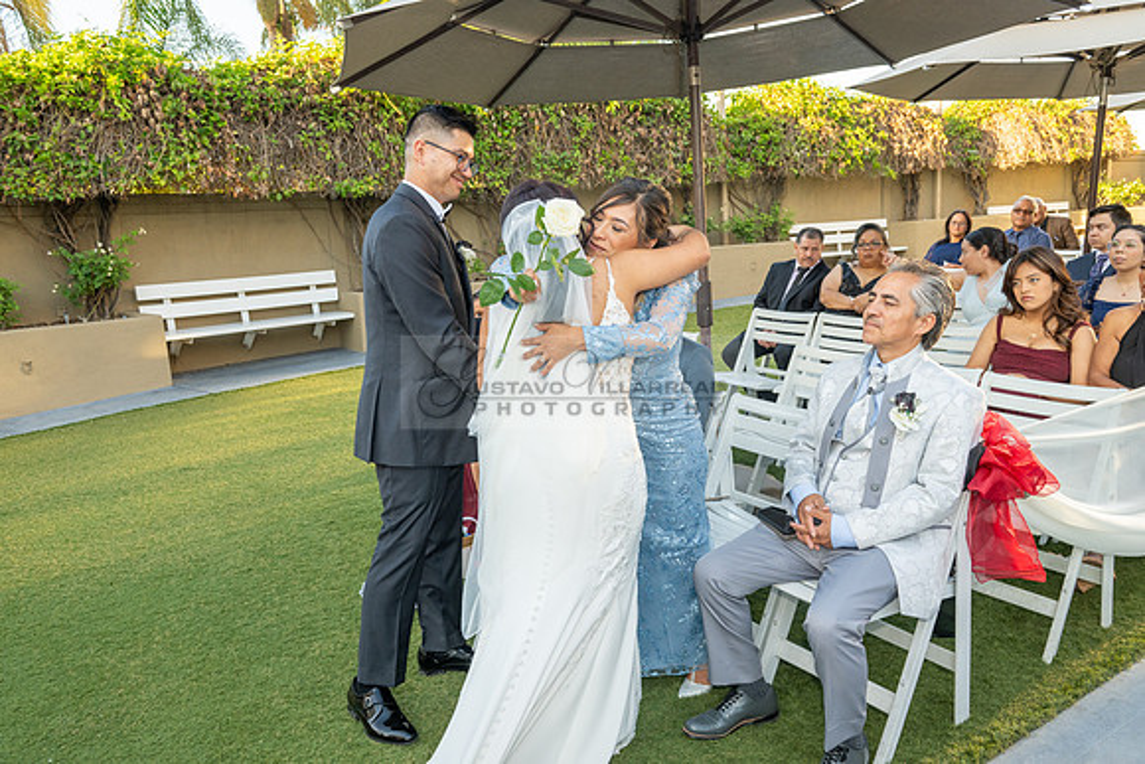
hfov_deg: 67.4
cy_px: 382
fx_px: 859
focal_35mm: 27
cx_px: 572
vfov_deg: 48.0
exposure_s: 1/200
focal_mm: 27
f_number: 7.1
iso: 500
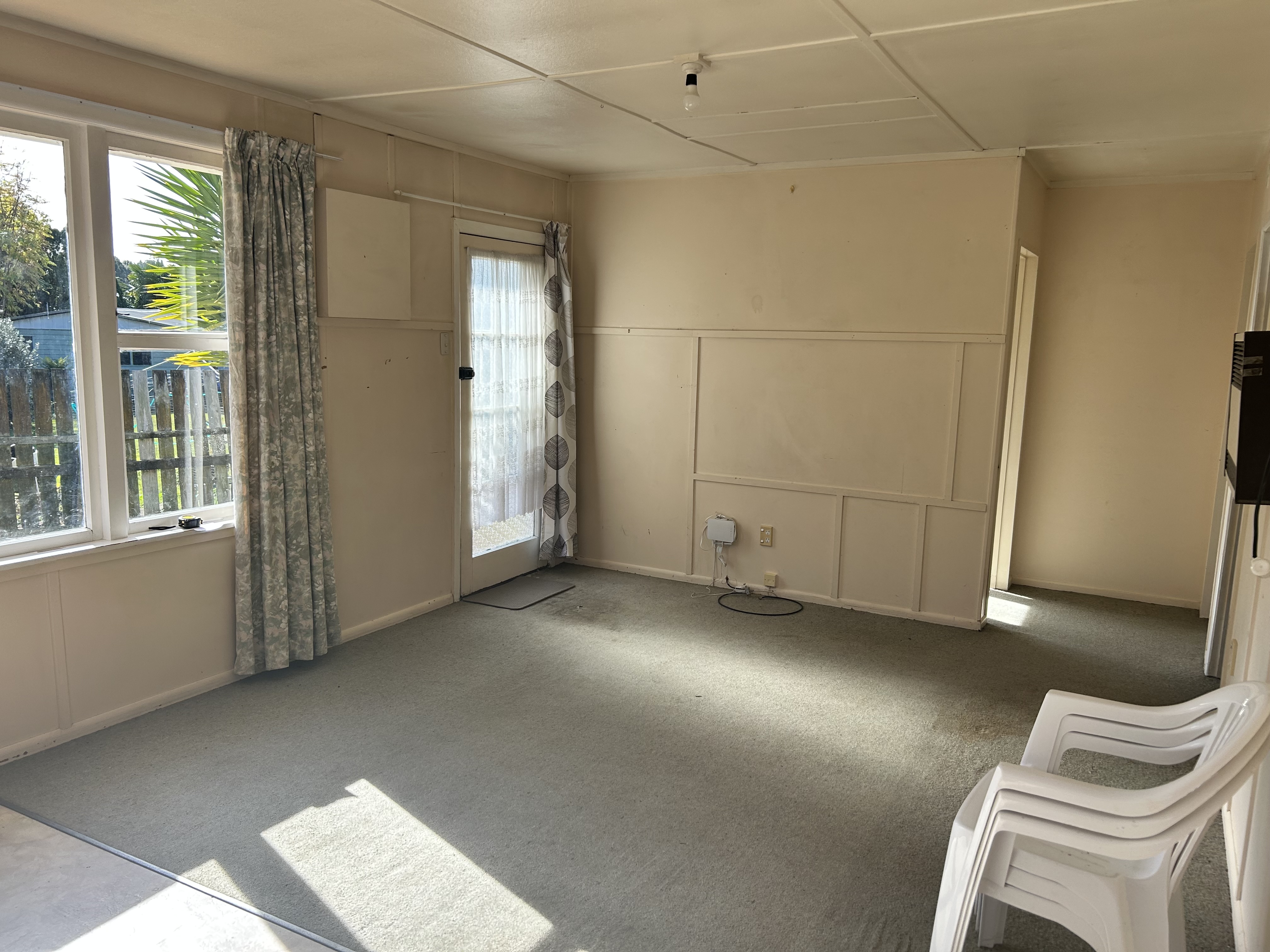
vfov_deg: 53.1
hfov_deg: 67.3
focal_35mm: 26
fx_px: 954
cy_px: 476
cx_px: 635
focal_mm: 5.7
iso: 50
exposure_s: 1/531
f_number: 1.5
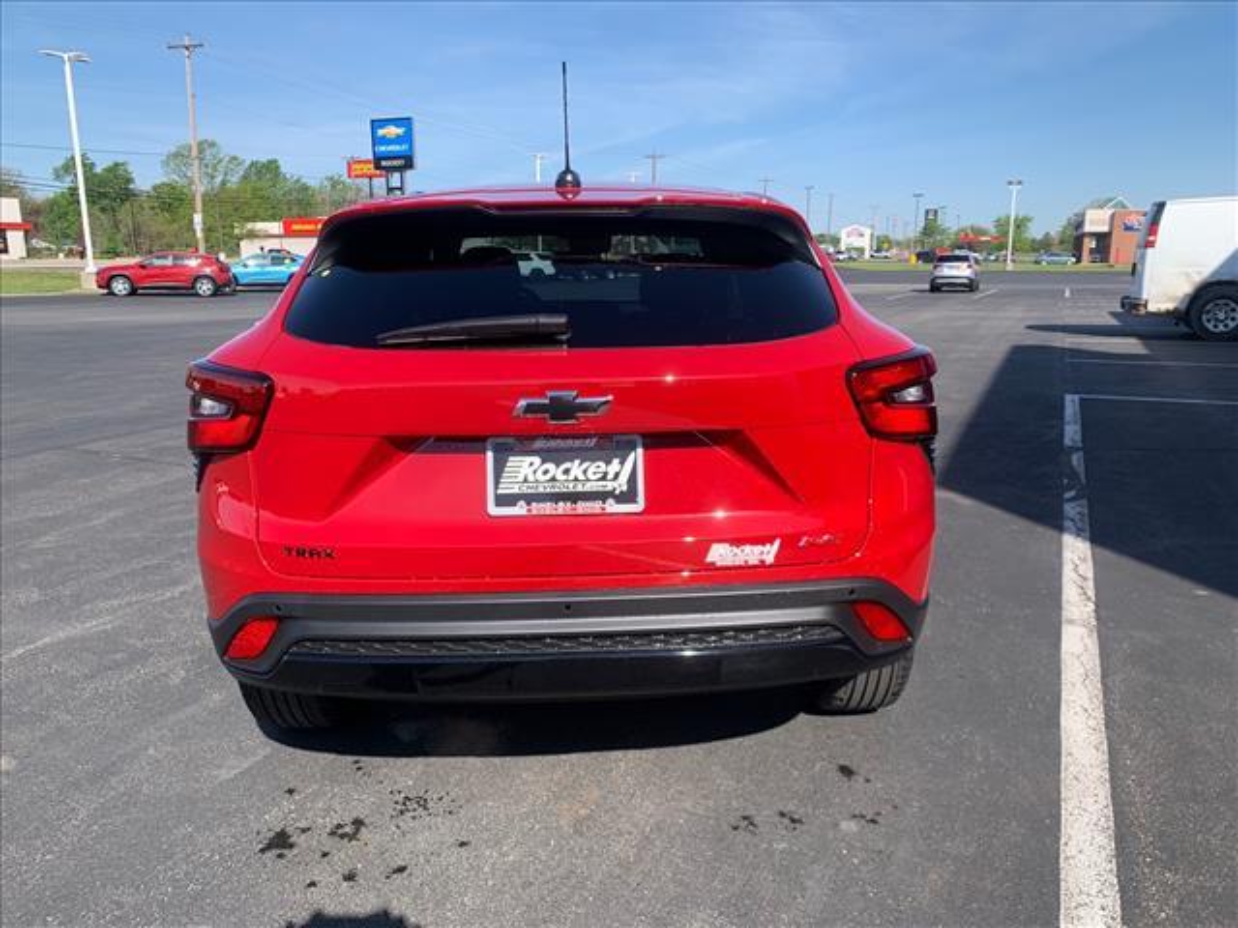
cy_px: 464
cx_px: 619
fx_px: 930
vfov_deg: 53.1
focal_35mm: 26
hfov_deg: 67.3
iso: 25
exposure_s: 1/1536
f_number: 1.8
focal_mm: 4.25
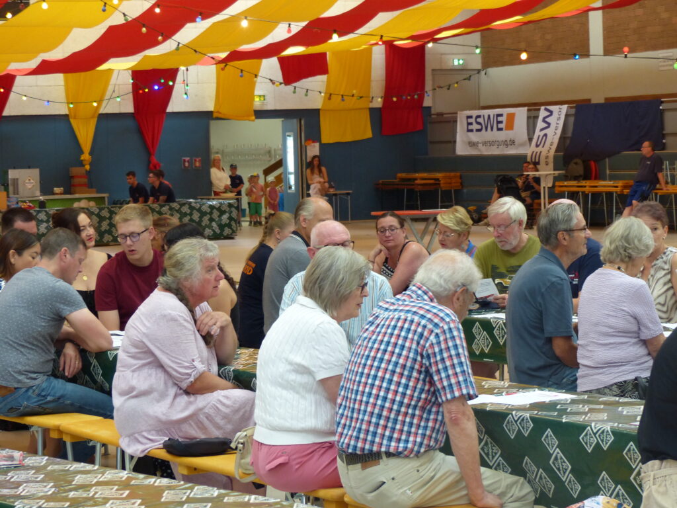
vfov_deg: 15.2
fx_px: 1897
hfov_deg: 20.2
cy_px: 254
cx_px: 338
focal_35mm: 97
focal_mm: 17.4
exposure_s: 1/60
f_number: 2.8
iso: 250
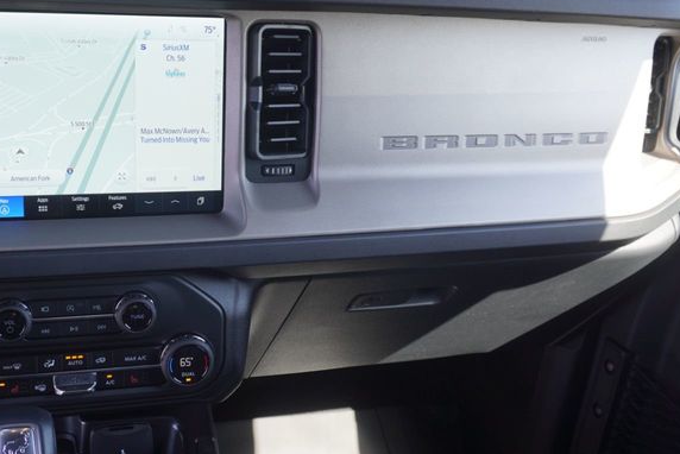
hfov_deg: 44.9
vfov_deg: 31.2
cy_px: 235
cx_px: 238
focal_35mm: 43
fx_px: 813
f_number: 4
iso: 100
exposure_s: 1/60
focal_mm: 16
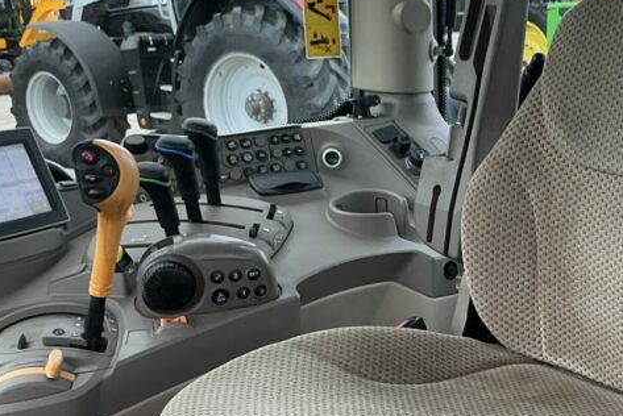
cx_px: 541
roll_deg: +2.0
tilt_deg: -16.5
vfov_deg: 21.4
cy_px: 317
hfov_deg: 30.7
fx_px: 1091
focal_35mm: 63
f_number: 1.8
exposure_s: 1/176
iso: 25
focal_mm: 3
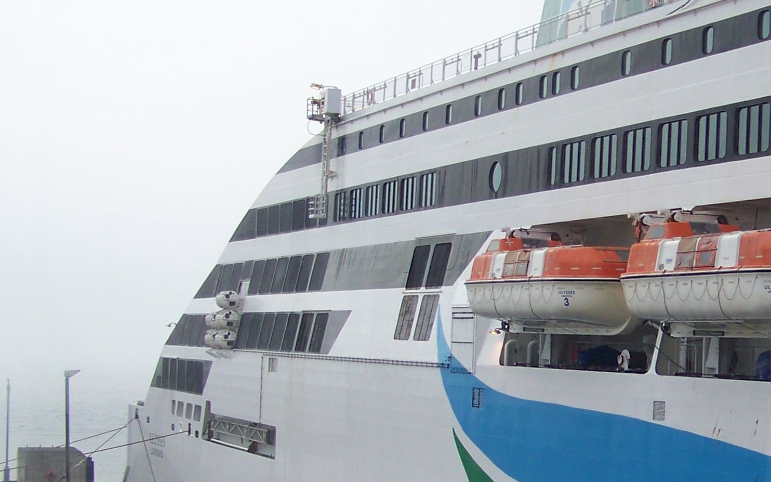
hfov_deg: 25.7
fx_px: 1660
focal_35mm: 79
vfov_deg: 16.5
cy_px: 307
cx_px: 605
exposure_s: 1/160
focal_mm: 5.85
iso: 64
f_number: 2.8
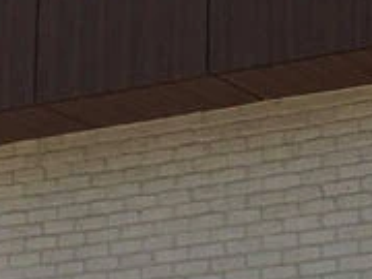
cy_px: 306
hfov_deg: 11.9
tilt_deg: +12.5
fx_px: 1741
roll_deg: +1.2
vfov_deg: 9.1
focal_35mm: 162
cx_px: 465
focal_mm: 4.15
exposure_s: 1/2747
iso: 25
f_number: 2.2
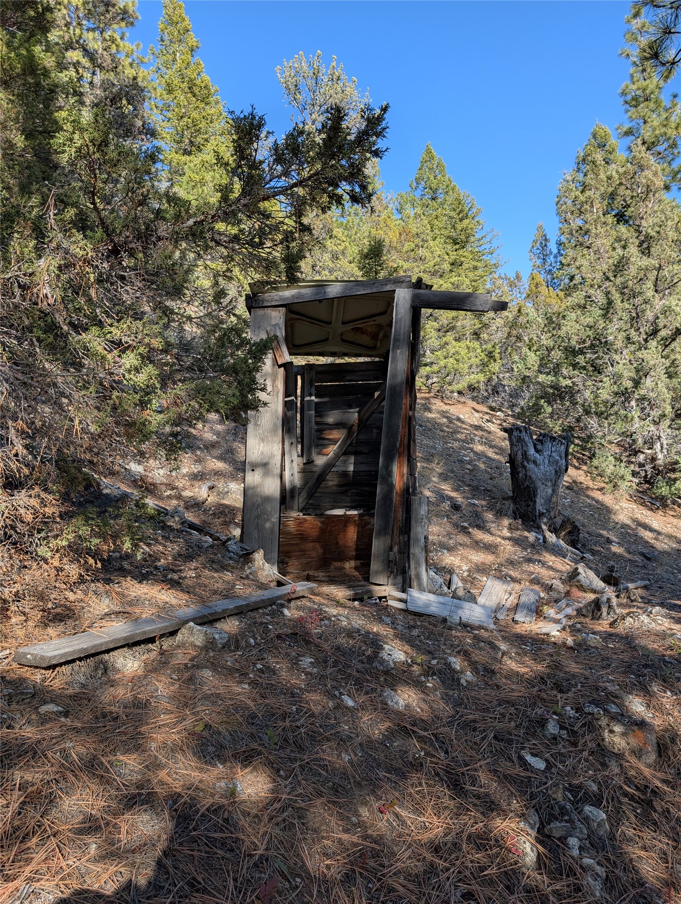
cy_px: 452
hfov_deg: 57.0
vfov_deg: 71.5
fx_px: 628
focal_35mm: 24
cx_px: 340
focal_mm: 6.9
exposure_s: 1/443
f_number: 1.68
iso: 23
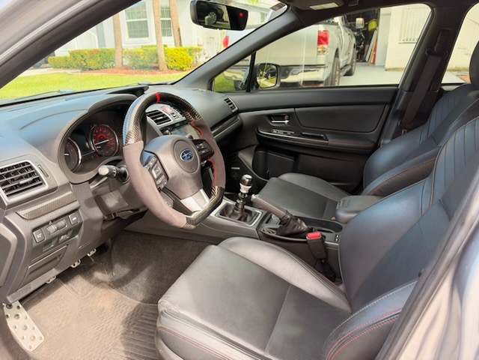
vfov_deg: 56.8
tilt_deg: -20.6
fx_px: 332
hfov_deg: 71.6
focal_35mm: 24
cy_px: 180
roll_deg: +0.7
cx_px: 240
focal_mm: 6.93
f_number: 1.8
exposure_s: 1/174
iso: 64
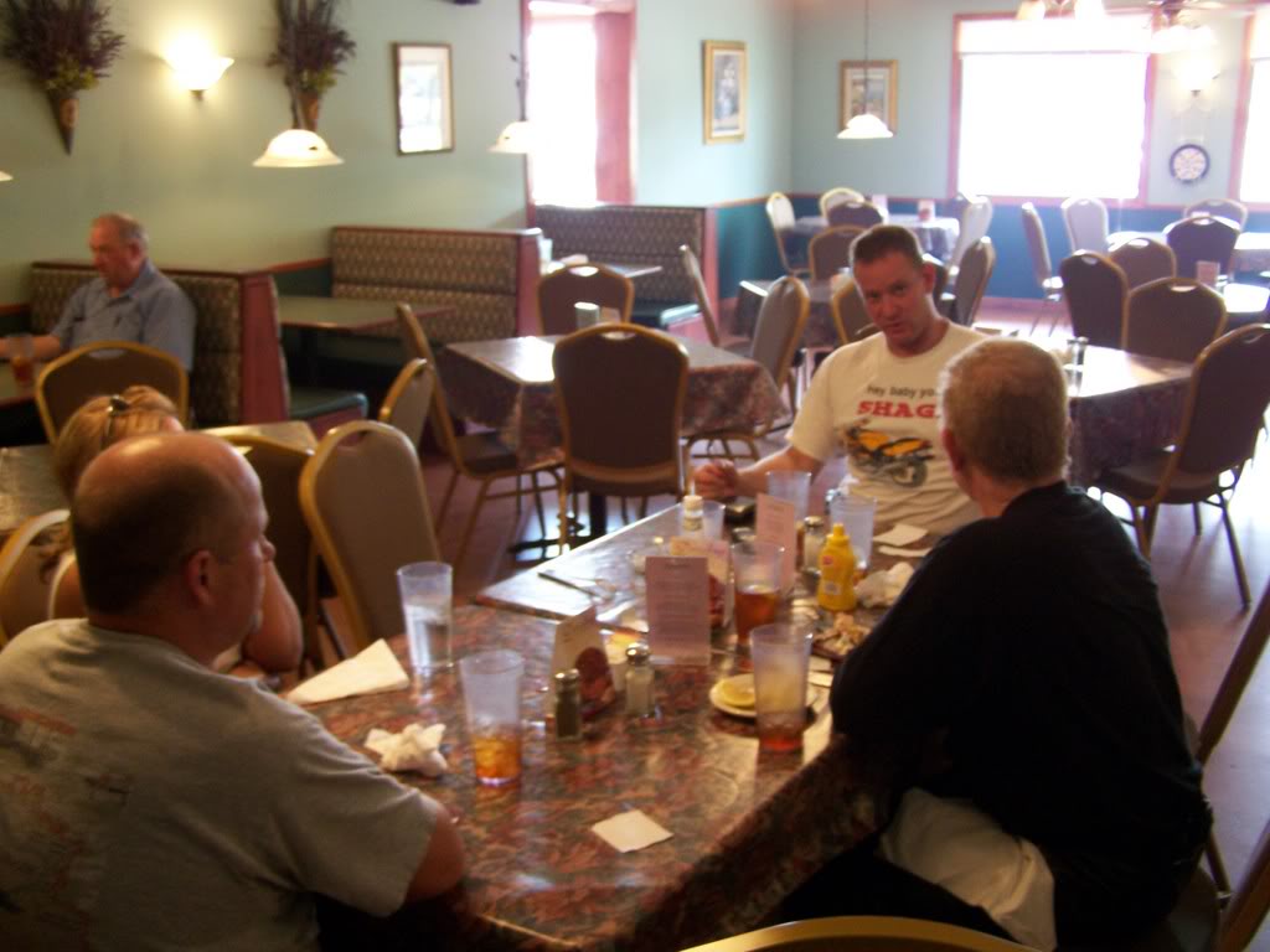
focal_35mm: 38
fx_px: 1394
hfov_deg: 49.0
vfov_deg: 37.7
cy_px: 476
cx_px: 635
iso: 160
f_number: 2.8
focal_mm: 6.3
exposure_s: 1/8
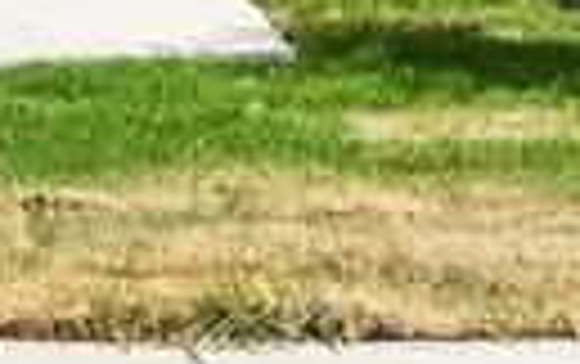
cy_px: -627
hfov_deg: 8.4
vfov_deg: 5.2
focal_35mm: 242
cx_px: -450
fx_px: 3830
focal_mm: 30
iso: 400
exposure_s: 1/2000
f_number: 8
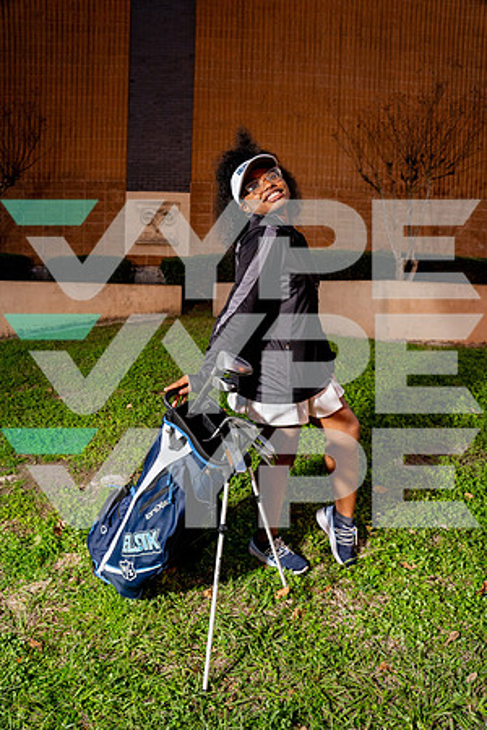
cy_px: 365
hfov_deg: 53.1
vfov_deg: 73.7
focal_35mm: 24
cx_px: 244
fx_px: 487
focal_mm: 24
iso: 800
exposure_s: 1/250
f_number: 5.6
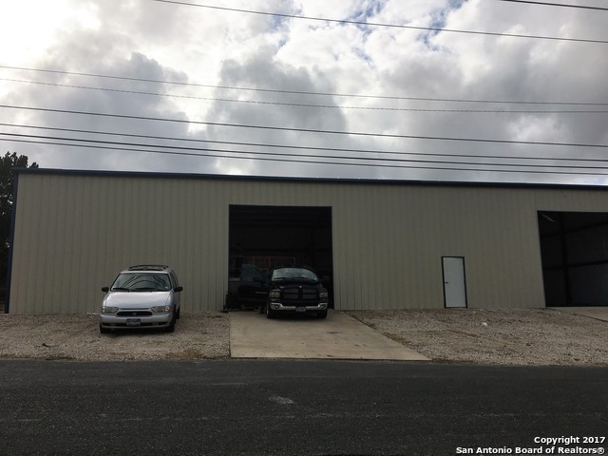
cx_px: 304
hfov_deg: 61.7
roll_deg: -0.2
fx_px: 509
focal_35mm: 29
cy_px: 228
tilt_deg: +8.8
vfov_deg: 48.2
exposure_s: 1/3663
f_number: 2.2
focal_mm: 4.15
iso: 25
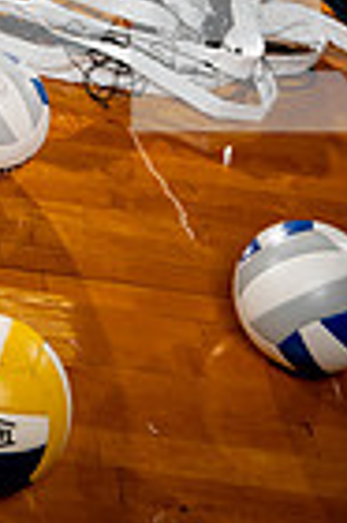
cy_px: -243
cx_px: -164
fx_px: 1304
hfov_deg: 14.2
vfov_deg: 19.9
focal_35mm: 90
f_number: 5.6
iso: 250
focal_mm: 28
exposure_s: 1/250
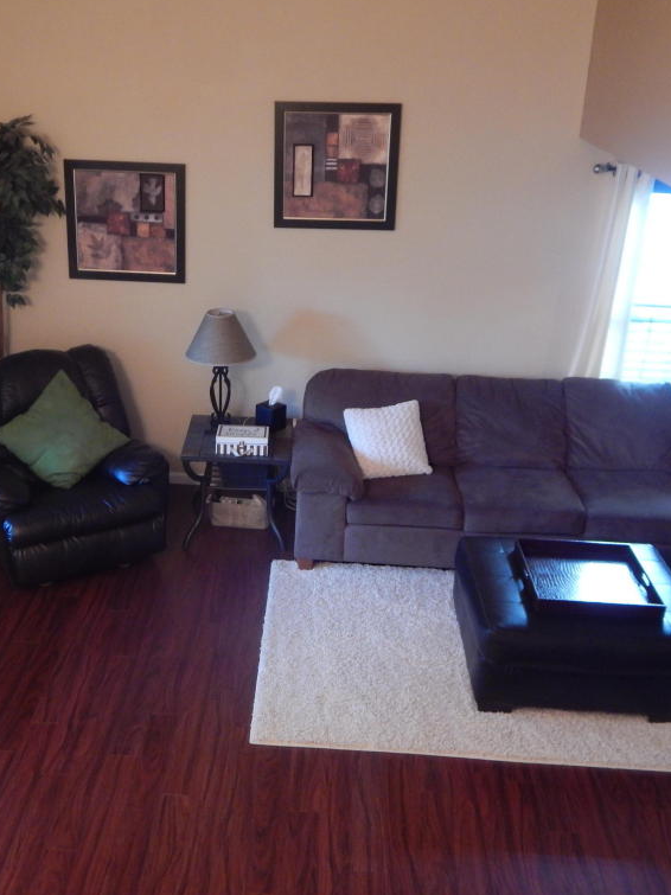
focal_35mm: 38
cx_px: 276
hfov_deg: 37.6
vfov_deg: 49.0
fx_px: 982
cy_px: 447
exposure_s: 1/10
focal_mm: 5.1
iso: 400
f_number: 3.2
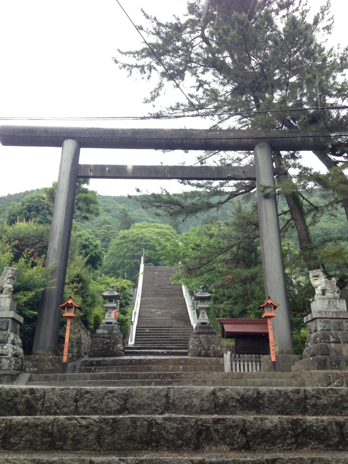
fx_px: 442
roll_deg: +0.6
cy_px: 232
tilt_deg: +23.1
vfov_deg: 55.4
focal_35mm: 33
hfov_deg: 42.9
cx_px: 174
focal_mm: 4.12
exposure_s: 1/120
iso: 50
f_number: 2.4
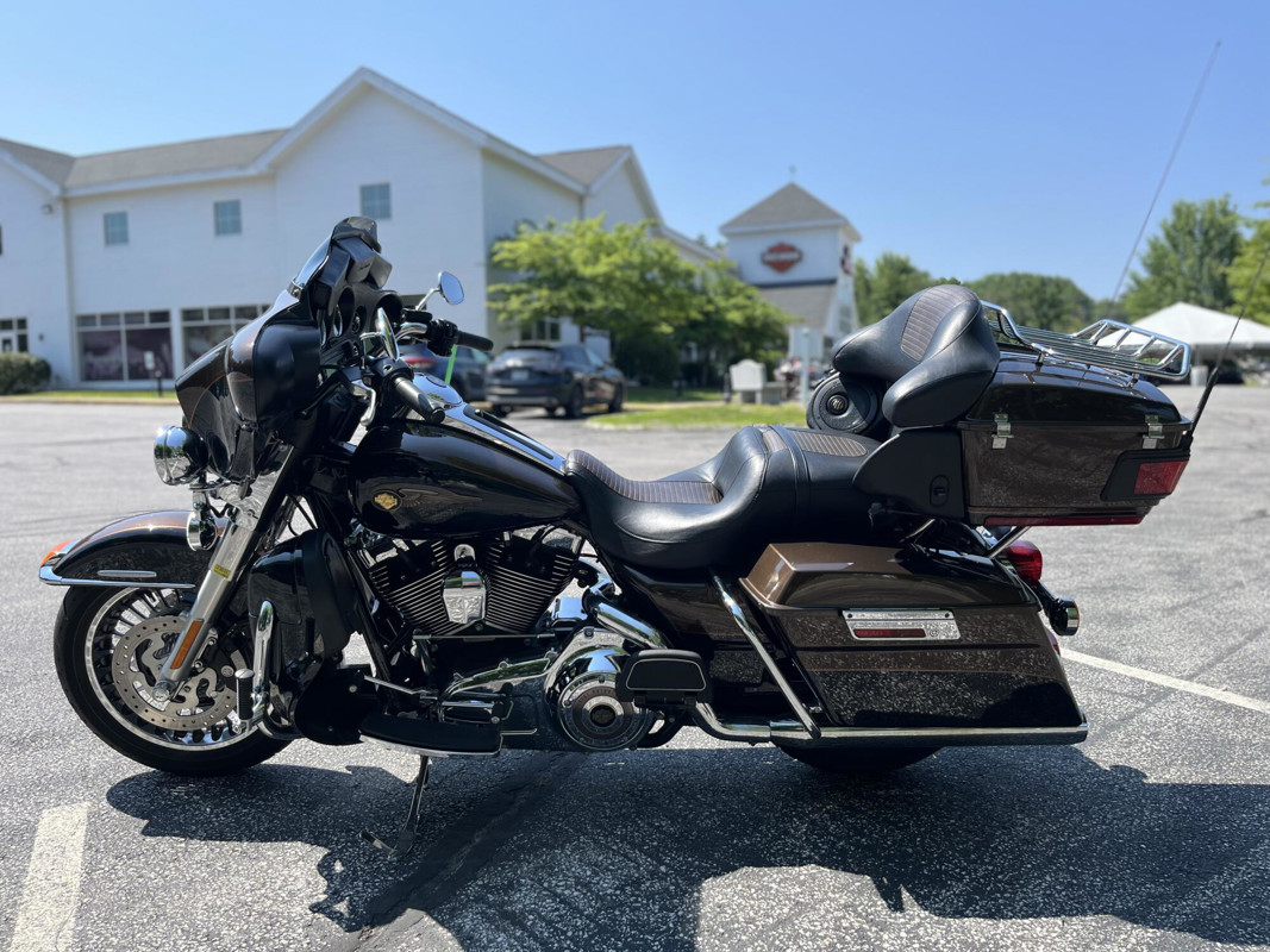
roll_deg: +0.6
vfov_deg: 53.1
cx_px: 635
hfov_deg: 67.3
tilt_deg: -5.7
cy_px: 476
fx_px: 954
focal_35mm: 26
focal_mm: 5.1
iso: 50
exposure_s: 1/1862
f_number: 1.6
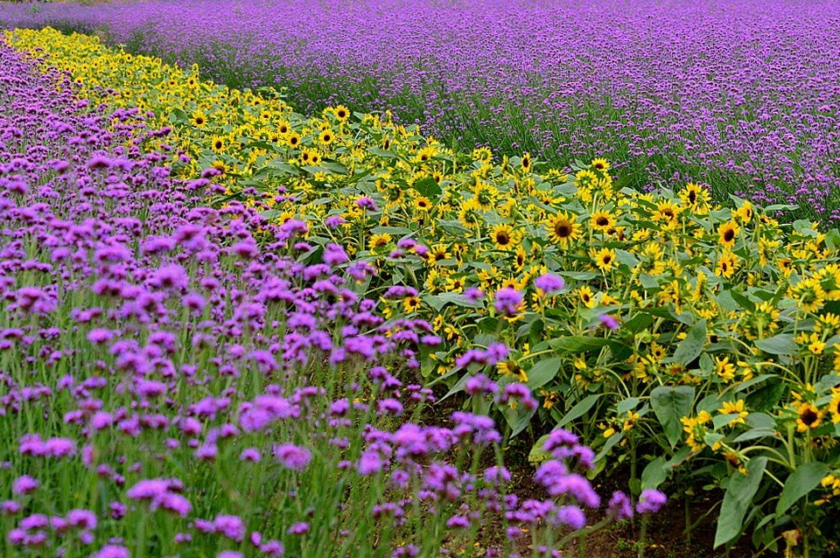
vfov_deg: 15.2
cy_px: 279
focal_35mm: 90
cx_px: 420
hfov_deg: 22.6
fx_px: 2098
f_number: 8
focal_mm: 90
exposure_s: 1/60
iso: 200
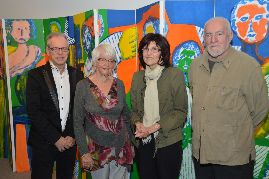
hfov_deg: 47.4
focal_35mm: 41
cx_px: 133
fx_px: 306
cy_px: 88
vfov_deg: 32.6
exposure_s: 1/125
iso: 2000
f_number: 7.1
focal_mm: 40
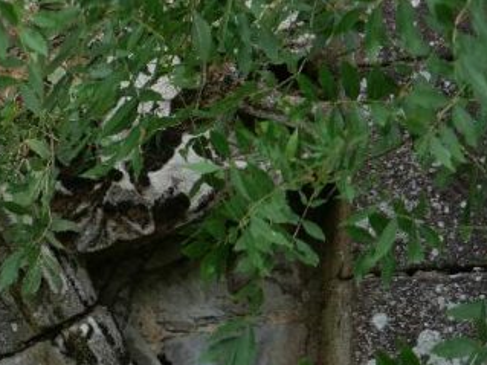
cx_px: -93
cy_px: -148
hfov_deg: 3.1
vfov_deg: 2.3
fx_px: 9029
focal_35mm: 642
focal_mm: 100
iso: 200
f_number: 4
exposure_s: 1/250
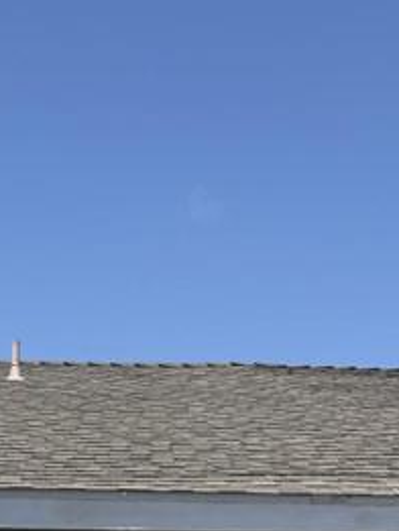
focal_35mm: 102
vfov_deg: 17.3
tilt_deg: -1.0
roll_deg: -0.7
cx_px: 45
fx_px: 1566
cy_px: 798
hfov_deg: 14.4
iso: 50
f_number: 1.6
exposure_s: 1/4329
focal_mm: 5.96
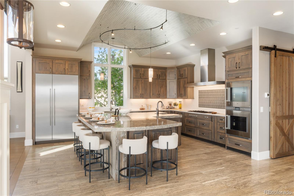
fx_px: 196
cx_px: 147
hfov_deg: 73.8
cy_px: 98
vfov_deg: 53.1
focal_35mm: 24
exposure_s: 1/1.67
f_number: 9
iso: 100
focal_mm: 16
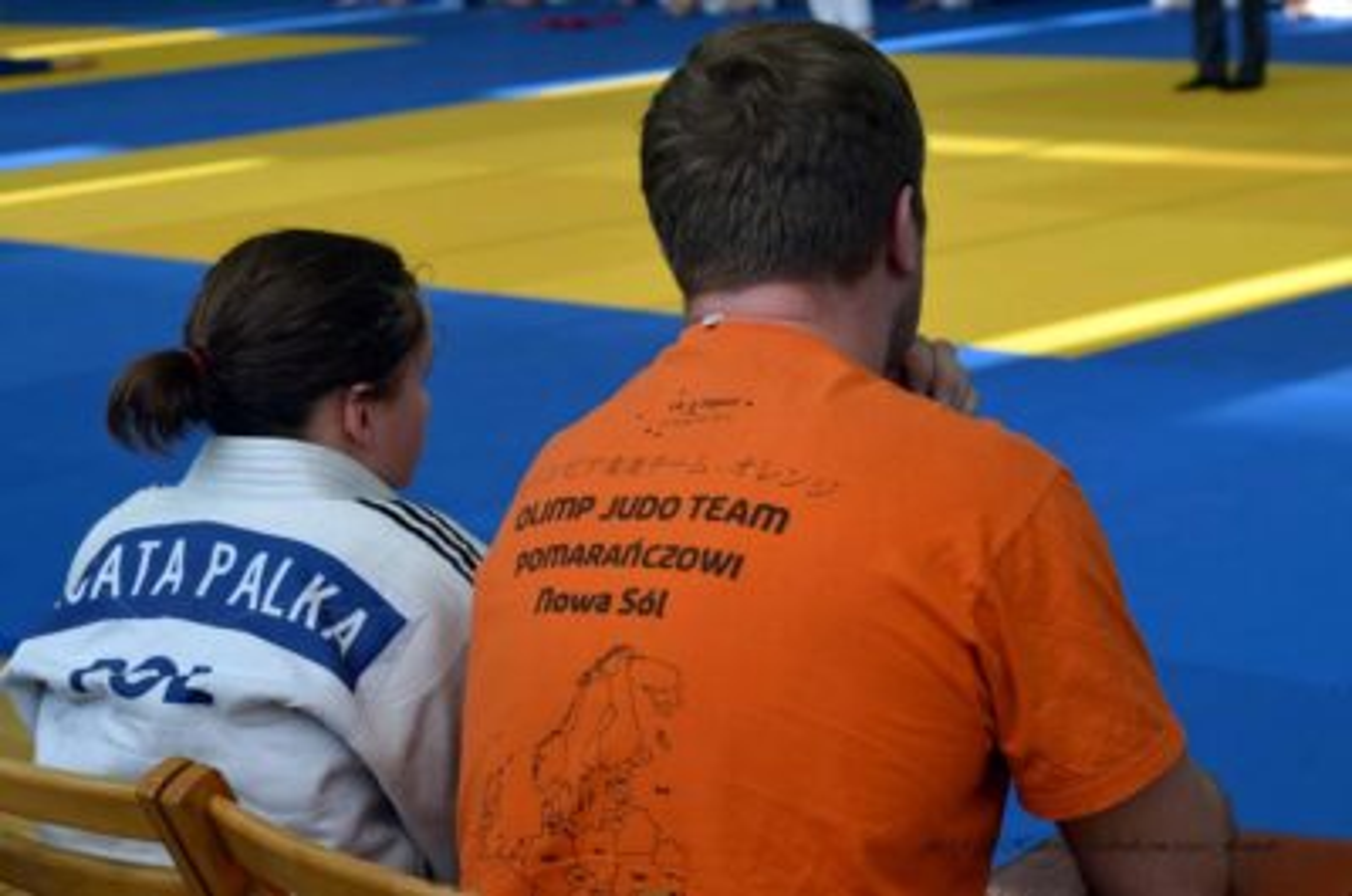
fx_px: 2811
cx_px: 676
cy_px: 448
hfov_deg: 27.0
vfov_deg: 18.1
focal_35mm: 75
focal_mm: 50
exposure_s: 1/200
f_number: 5
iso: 200
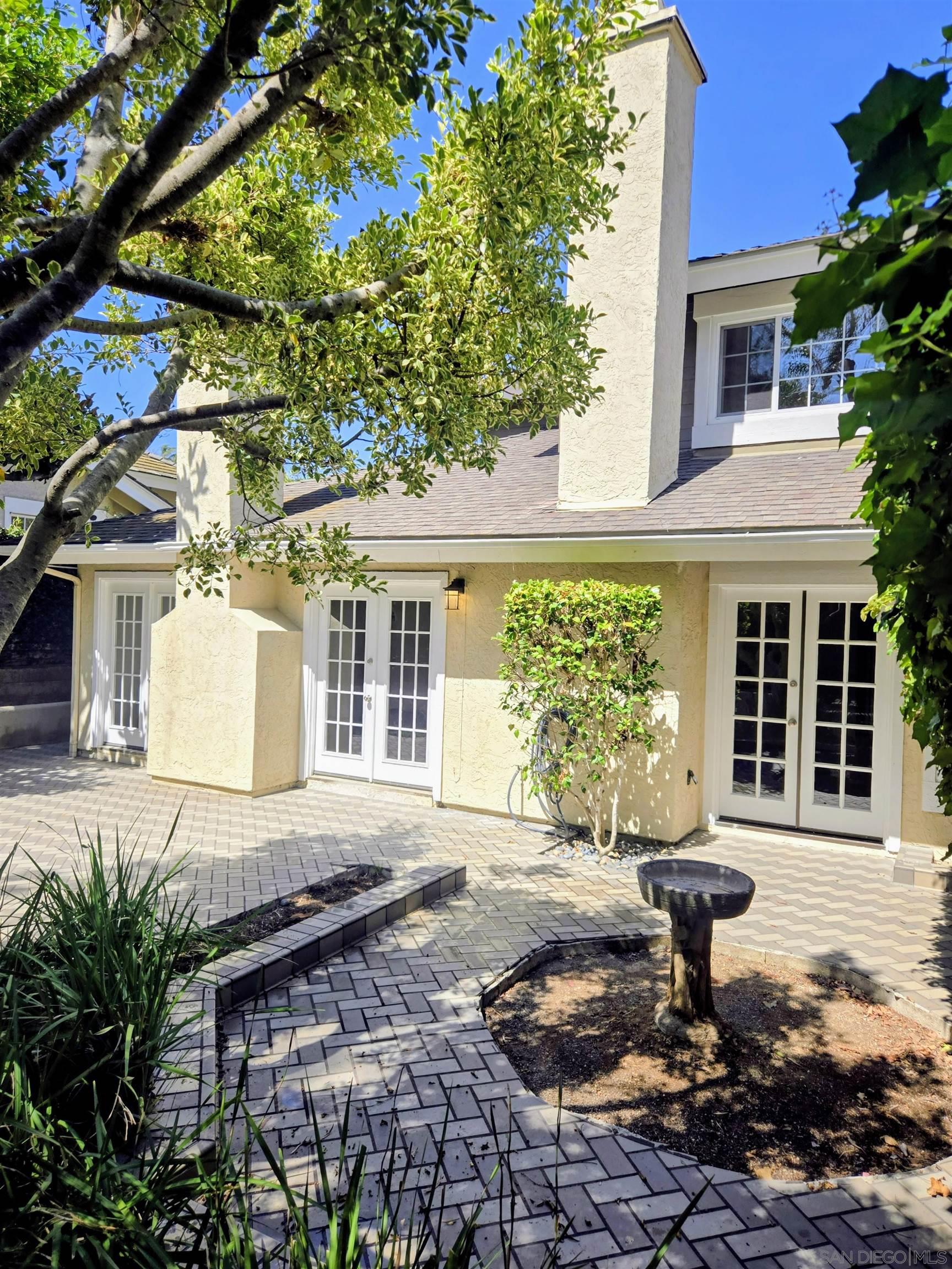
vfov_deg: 73.9
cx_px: 476
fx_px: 843
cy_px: 634
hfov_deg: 58.9
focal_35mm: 23
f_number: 1.8
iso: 25
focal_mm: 5.4
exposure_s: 1/1497
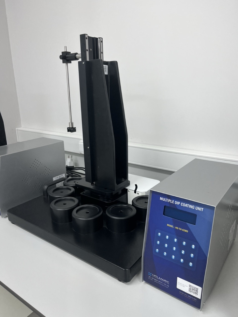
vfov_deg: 67.3
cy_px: 158
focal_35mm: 26
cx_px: 119
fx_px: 238
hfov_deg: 53.1
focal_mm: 5.1
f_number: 1.6
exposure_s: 1/100
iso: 80
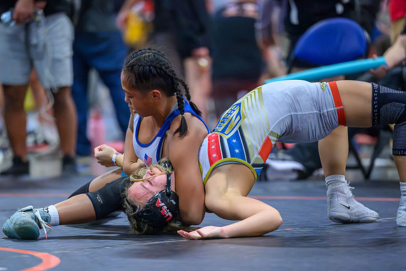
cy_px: 174
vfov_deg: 5.3
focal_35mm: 257
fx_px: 2900
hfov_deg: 8.0
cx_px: 179
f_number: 2.8
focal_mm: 200
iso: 20000
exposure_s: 1/800
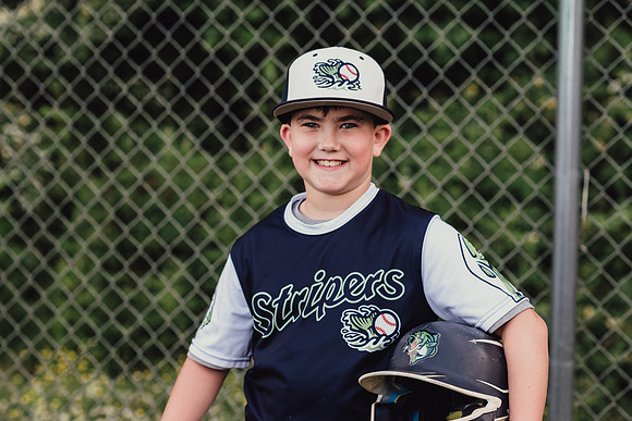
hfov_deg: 23.9
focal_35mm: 85
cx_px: 316
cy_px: 210
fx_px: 1493
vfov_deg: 16.1
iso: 200
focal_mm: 85
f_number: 3.2
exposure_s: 1/320
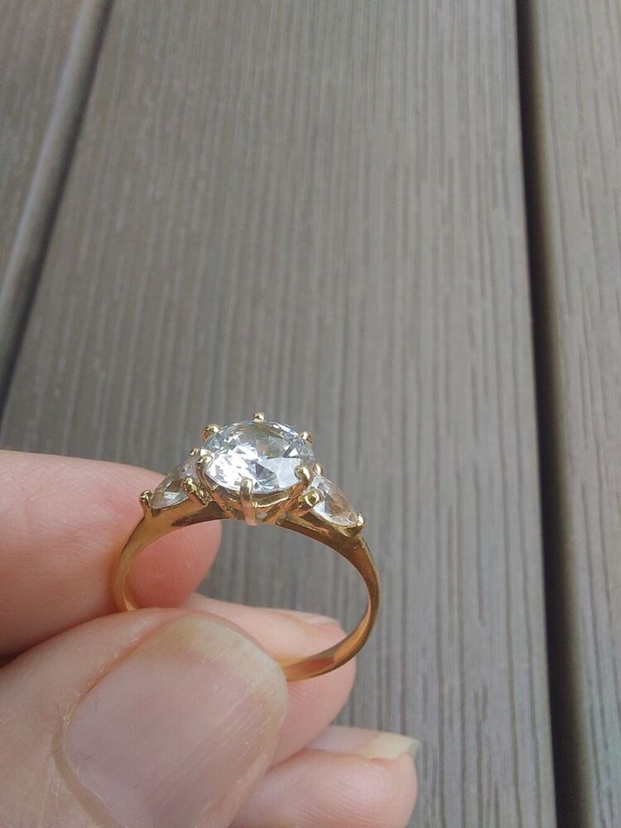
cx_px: 310
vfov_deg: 67.3
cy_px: 414
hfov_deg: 53.1
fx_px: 622
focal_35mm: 26
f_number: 2.4
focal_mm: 1.95
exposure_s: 1/117
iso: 50
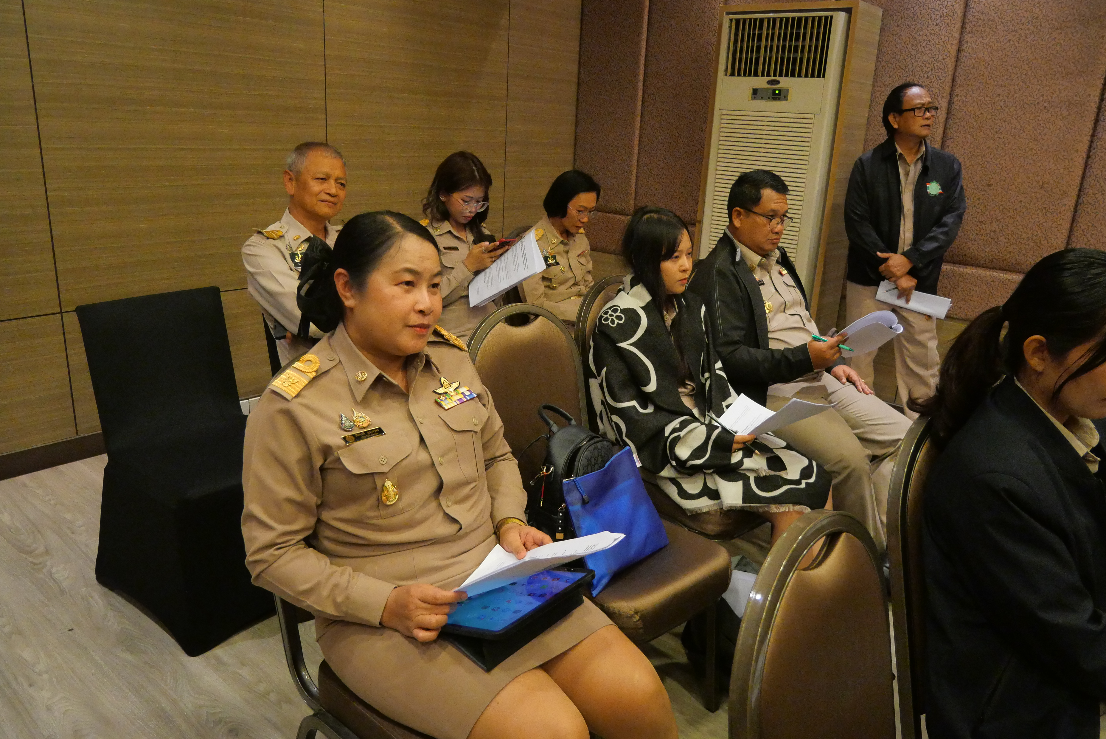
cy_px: 370
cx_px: 553
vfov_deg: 53.2
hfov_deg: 73.7
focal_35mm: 24
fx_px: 738
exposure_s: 1/100
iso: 3200
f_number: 3.5
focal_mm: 12
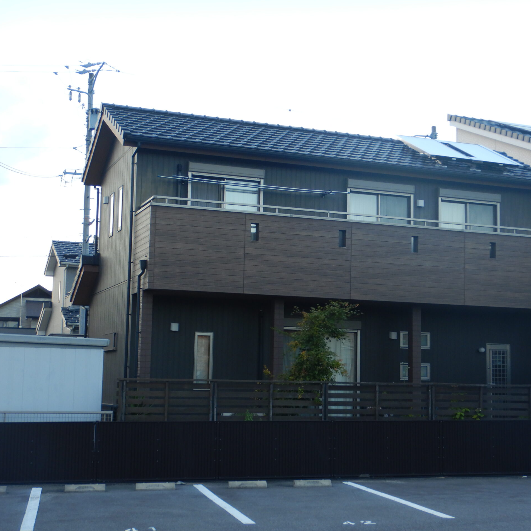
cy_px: 265
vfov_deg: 30.0
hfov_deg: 30.0
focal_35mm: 57
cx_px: 314
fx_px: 989
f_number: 4.3
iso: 125
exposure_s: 1/50
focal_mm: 8.5
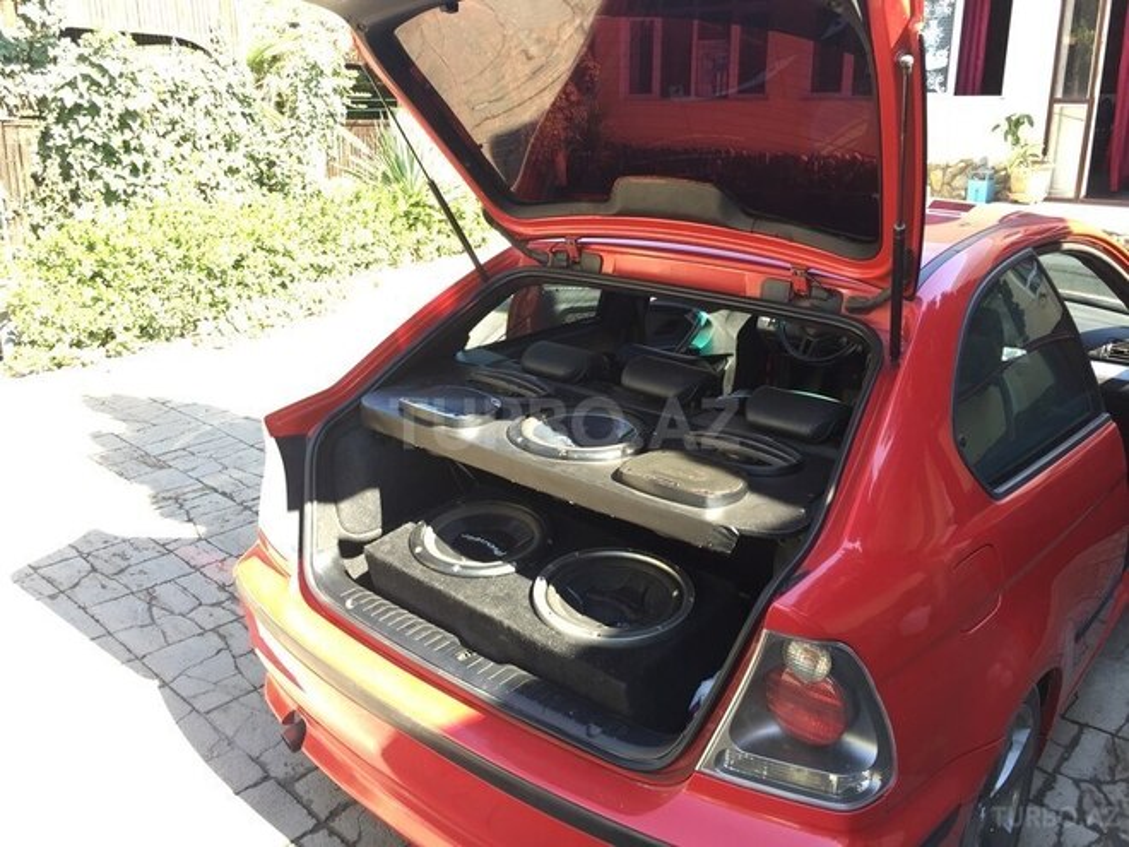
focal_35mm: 29
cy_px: 424
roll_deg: -1.6
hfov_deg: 61.7
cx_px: 564
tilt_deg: -15.8
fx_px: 946
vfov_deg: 48.2
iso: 32
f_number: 2.2
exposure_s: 1/100
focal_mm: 4.15
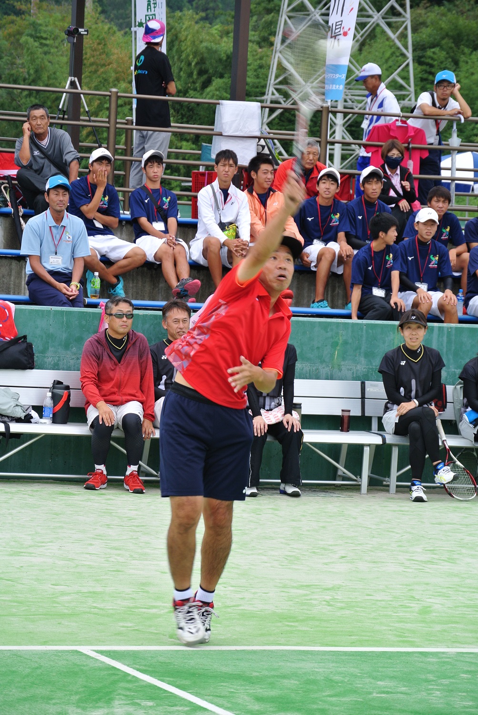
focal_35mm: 143
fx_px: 2840
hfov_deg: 9.6
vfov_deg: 14.3
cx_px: 239
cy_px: 358
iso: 100
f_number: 4.2
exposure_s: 1/200
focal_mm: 53.1
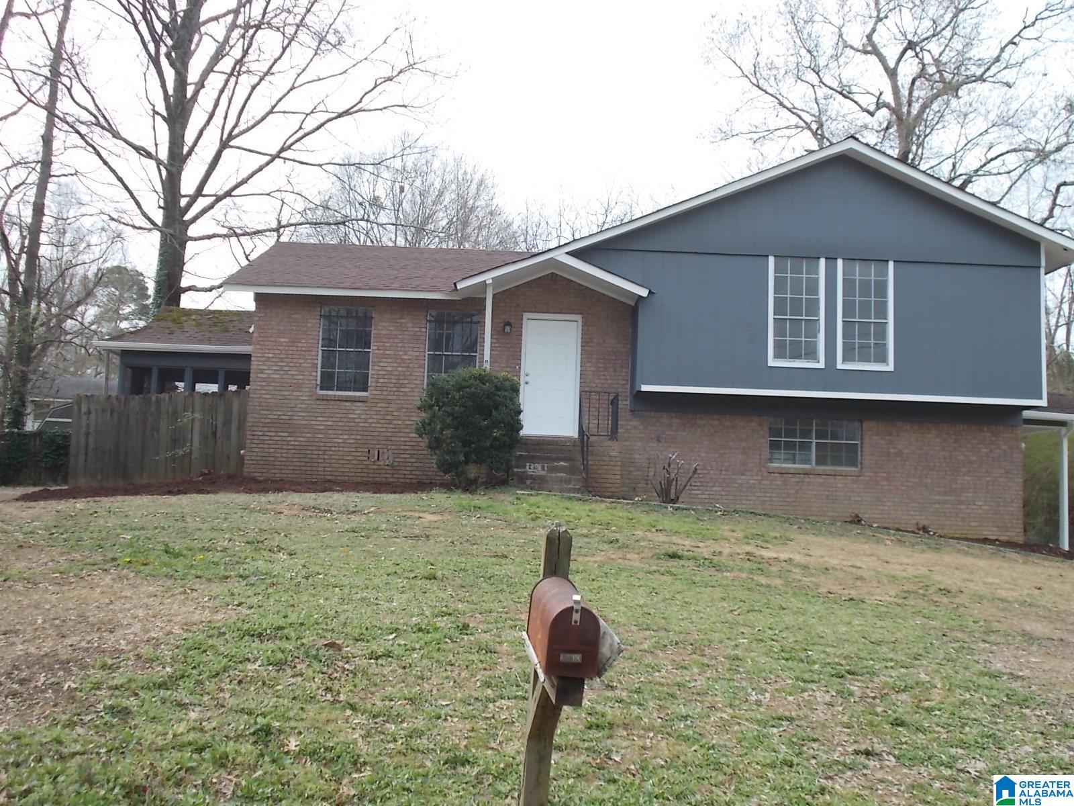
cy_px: 403
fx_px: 1210
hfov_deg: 47.9
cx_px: 537
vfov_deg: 36.8
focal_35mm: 39
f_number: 3.9
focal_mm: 6.9
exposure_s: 1/250
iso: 80
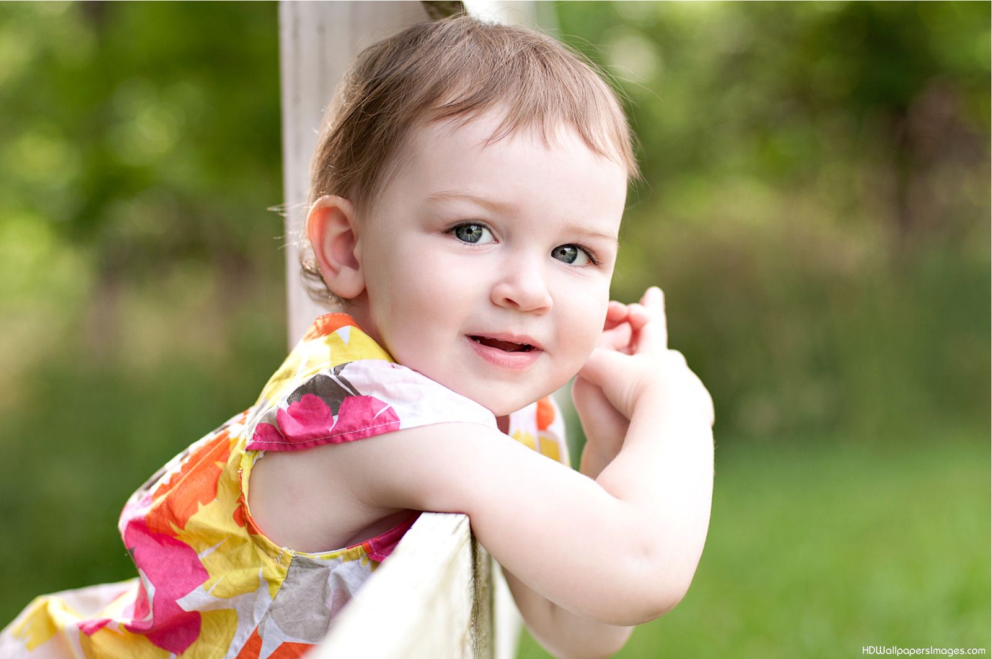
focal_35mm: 75
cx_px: 496
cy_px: 330
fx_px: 2064
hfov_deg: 27.0
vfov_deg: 18.1
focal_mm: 50
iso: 200
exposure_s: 1/500
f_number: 2.8
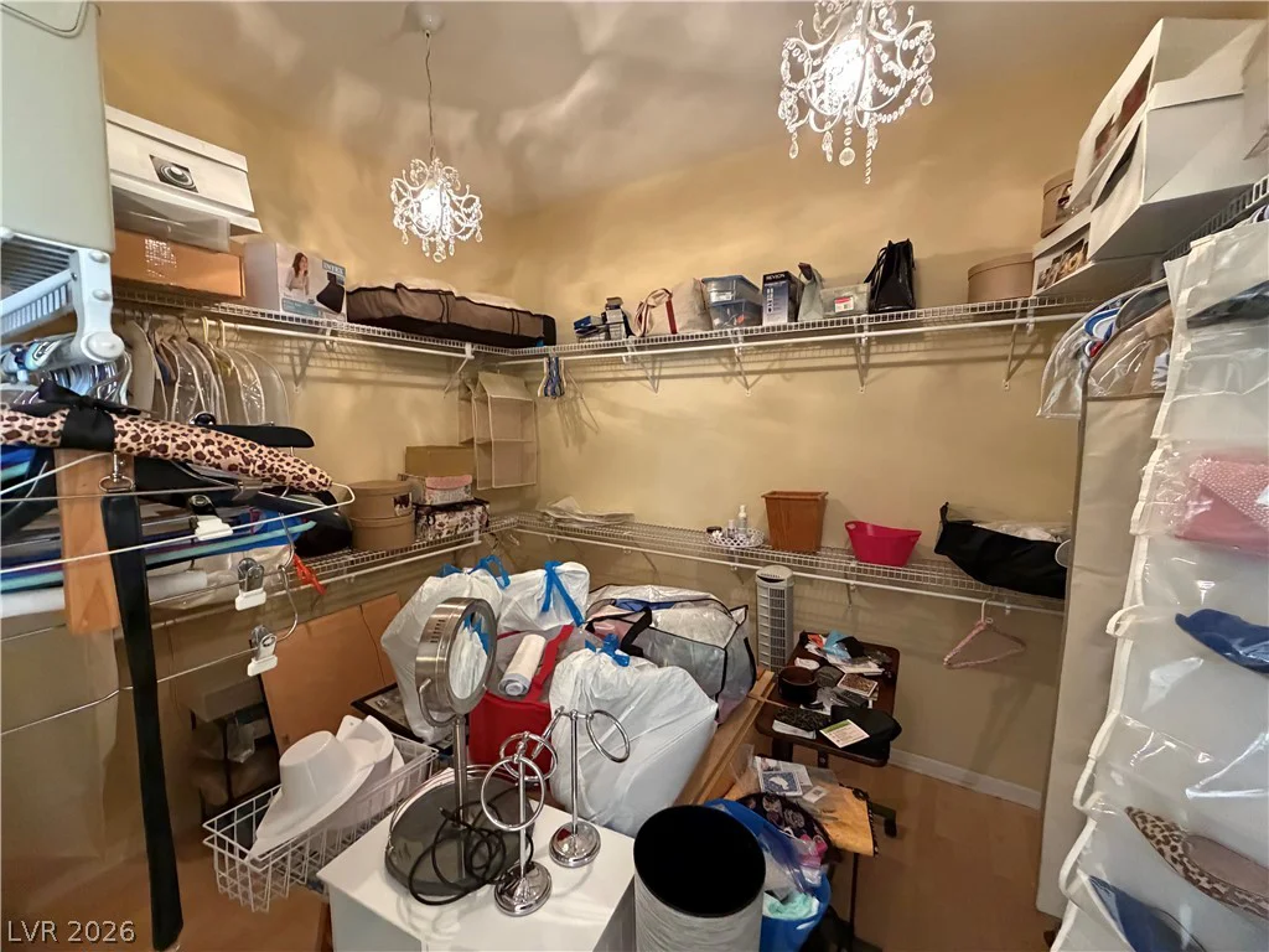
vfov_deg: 85.7
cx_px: 634
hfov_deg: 102.1
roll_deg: +0.5
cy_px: 476
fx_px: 513
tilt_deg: -6.2
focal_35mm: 14
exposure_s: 1/60
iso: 1000
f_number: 2.2
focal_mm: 2.22
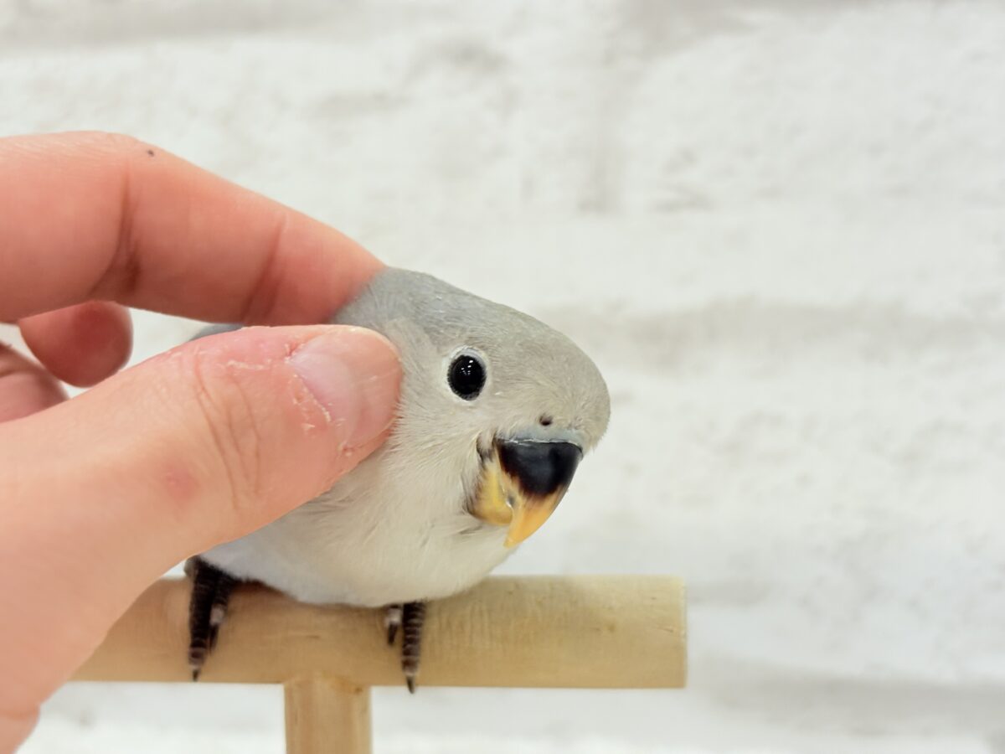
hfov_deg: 36.8
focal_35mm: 52
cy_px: 377
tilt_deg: -4.8
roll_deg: +2.8
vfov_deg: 28.0
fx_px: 1510
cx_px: 502
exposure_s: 1/100
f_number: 1.6
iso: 100
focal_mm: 5.96
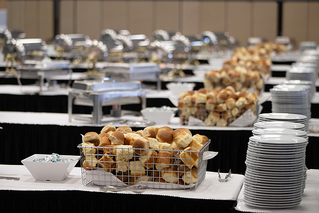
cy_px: 106
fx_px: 931
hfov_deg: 19.5
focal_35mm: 105
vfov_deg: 13.0
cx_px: 160
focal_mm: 105
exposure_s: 1/250
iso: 2000
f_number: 2.8
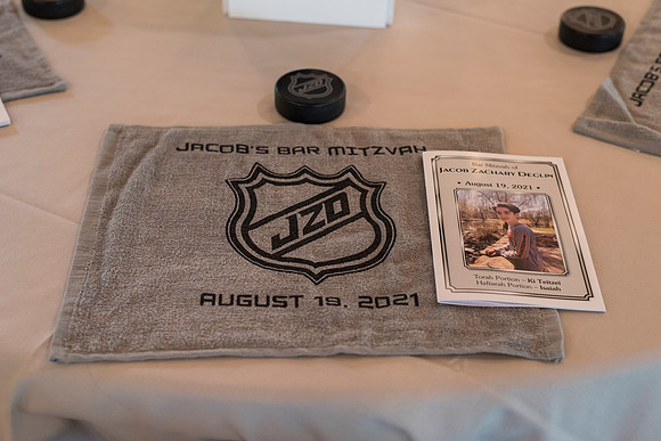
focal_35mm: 50
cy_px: 220
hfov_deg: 39.6
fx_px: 918
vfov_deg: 27.0
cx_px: 330
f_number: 3.5
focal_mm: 50
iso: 2000
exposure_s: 1/60
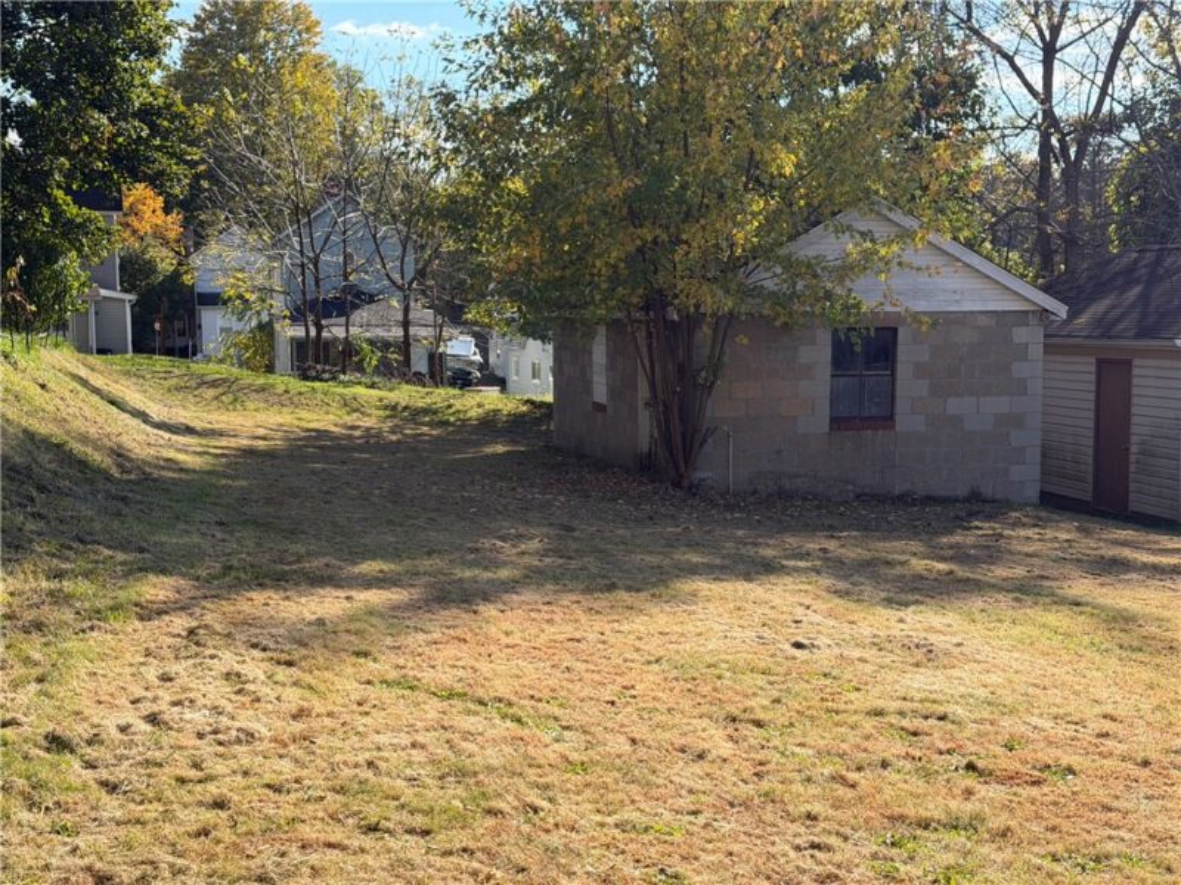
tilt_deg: -5.6
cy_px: 442
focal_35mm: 48
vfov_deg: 30.3
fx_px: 1638
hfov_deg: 39.7
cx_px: 590
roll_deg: +0.9
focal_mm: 6.76
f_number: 1.78
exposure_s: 1/2762
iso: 80
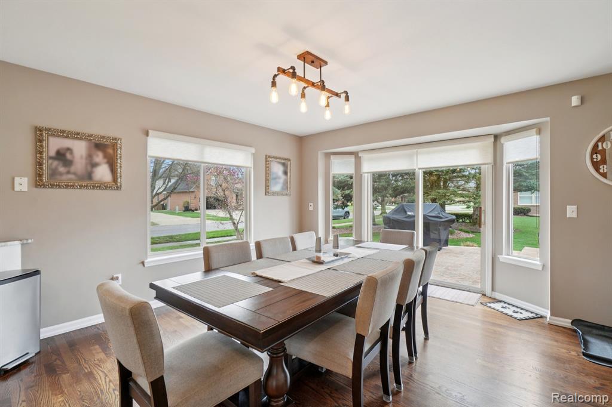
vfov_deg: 77.3
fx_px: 255
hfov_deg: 100.4
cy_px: 204
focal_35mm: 15
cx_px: 306
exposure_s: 1/30
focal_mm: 10
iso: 320
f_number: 8
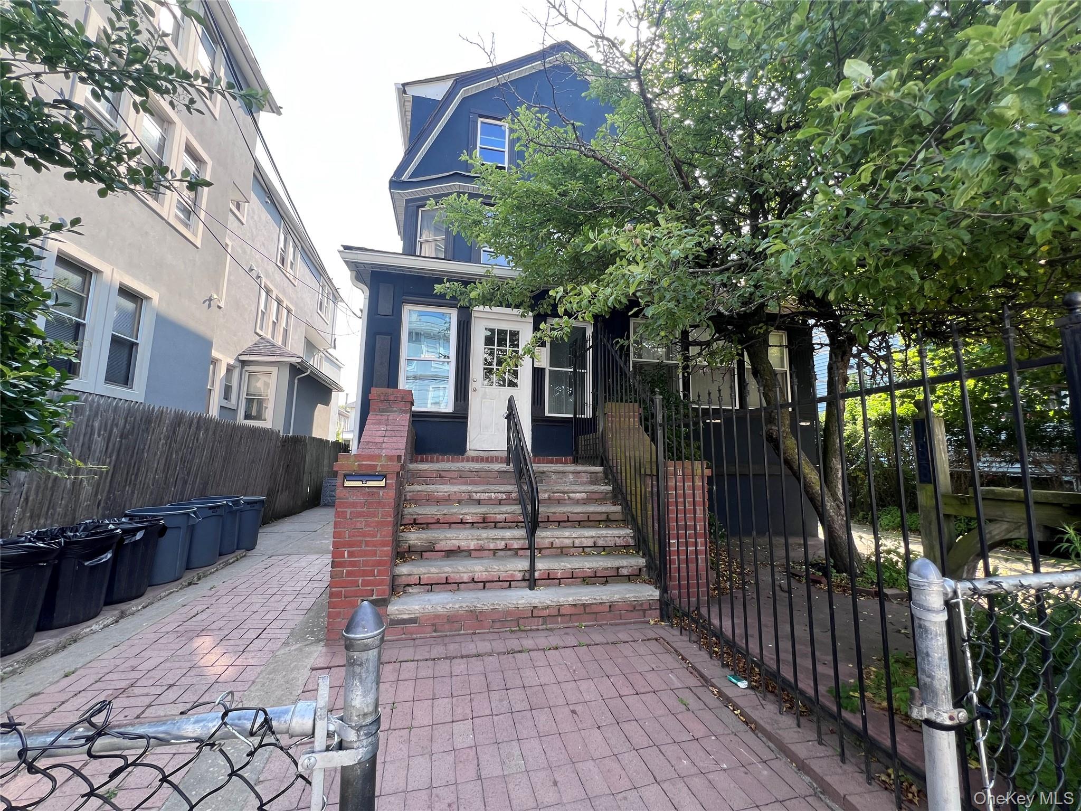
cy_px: 406
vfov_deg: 89.9
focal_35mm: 13
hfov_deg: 106.2
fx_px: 406
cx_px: 540
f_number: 1.8
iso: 32
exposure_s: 1/153
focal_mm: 1.57
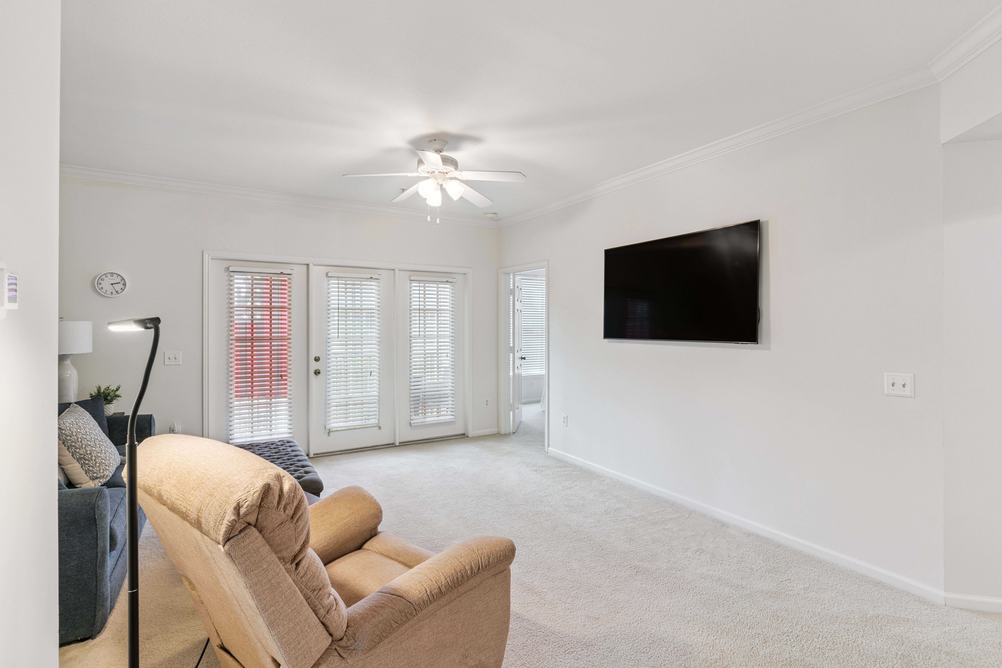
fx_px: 473
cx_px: 501
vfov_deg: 70.5
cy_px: 334
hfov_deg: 93.3
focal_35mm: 17
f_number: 8
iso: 250
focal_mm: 17
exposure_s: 1/15
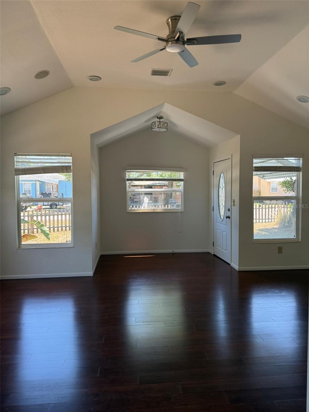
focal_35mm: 24
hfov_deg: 56.8
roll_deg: +0.1
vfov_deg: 71.6
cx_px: 154
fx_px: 286
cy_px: 206
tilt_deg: -1.4
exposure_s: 1/234
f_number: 1.78
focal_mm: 6.76
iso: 160
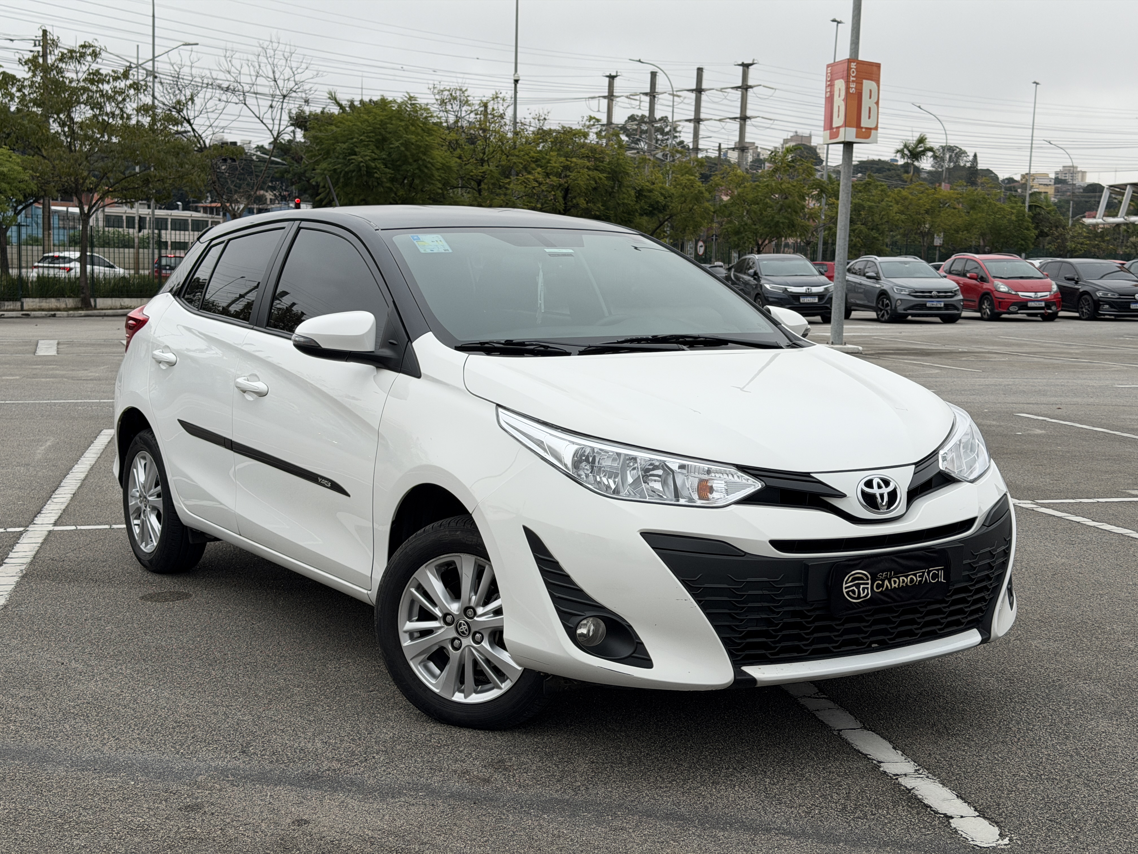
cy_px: 427
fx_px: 1578
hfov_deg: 39.7
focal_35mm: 48
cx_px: 569
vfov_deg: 30.3
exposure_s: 1/1608
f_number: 1.78
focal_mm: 6.76
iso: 64
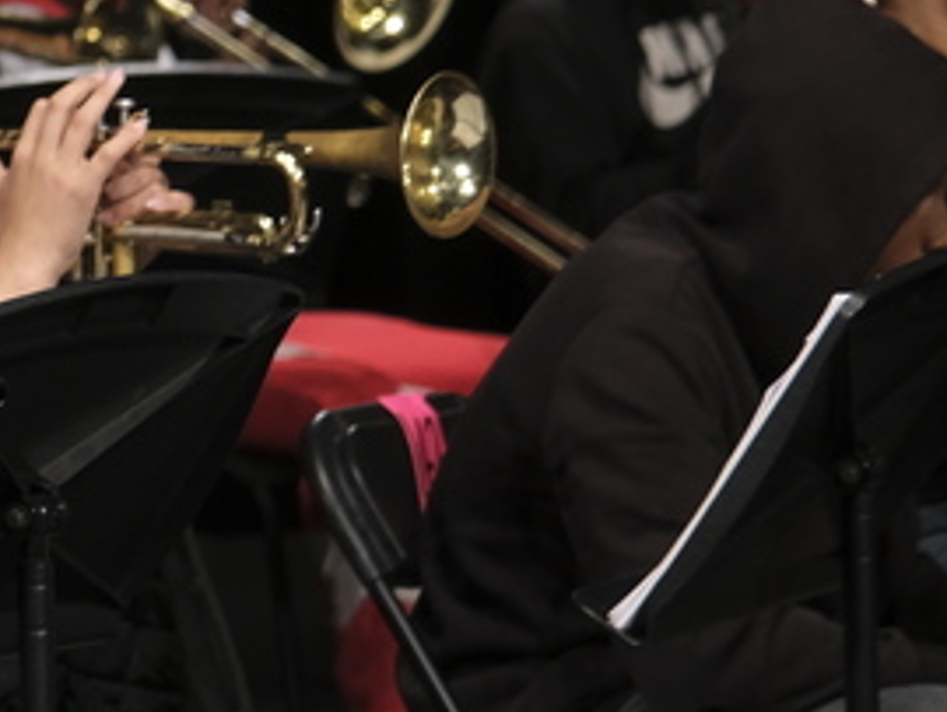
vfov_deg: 3.6
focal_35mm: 415
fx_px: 11363
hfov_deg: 4.7
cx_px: -719
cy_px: 132
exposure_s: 1/100
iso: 800
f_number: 4
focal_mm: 76.3
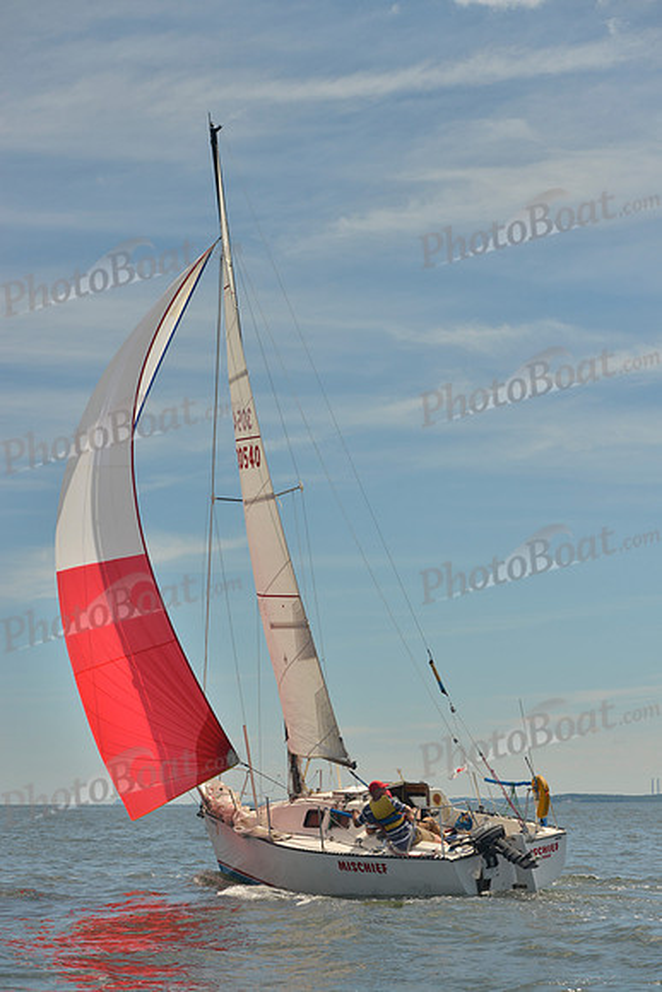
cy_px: 496
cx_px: 331
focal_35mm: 70
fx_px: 1930
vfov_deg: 28.8
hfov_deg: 19.5
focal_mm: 70
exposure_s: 1/800
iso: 200
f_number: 7.1
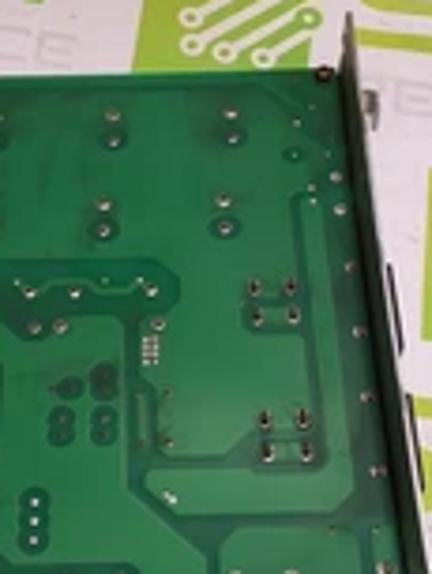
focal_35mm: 73
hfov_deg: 20.1
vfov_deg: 26.4
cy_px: 416
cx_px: 120
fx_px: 1213
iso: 40
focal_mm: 2.91
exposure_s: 1/120
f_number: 1.9
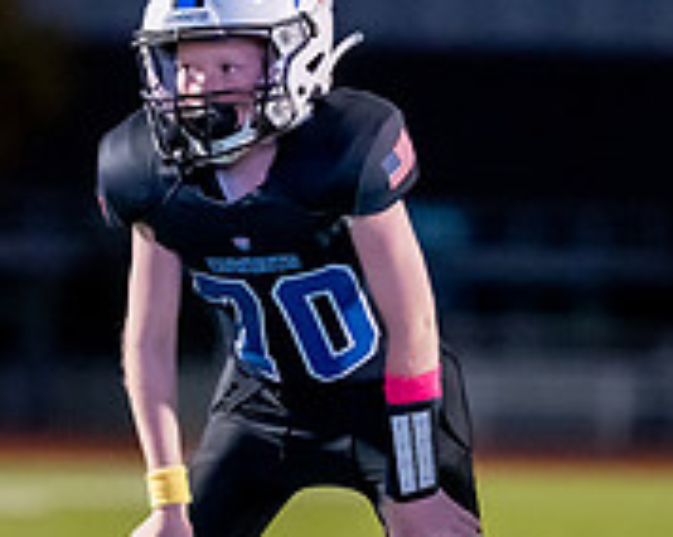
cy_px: 329
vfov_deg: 2.1
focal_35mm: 730
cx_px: 242
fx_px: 14524
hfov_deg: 2.7
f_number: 2.8
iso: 3200
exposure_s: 1/1000
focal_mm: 180
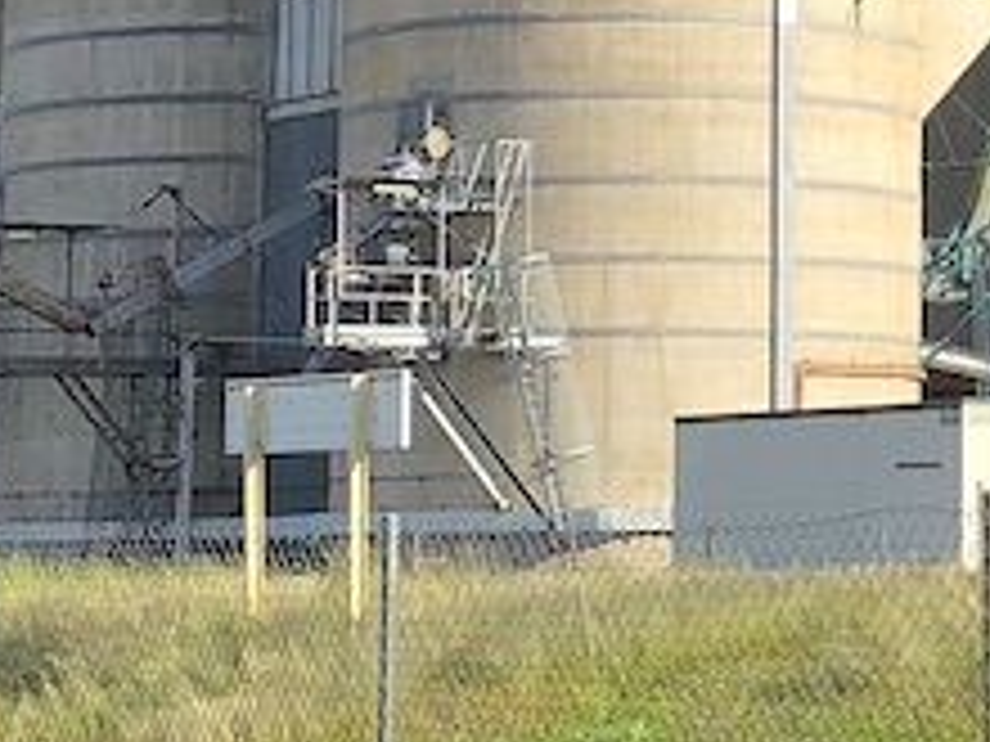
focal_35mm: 153
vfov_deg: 9.6
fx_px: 4376
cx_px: 1134
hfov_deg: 12.6
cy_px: -18
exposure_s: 1/1715
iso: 20
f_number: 1.8
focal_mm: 3.99
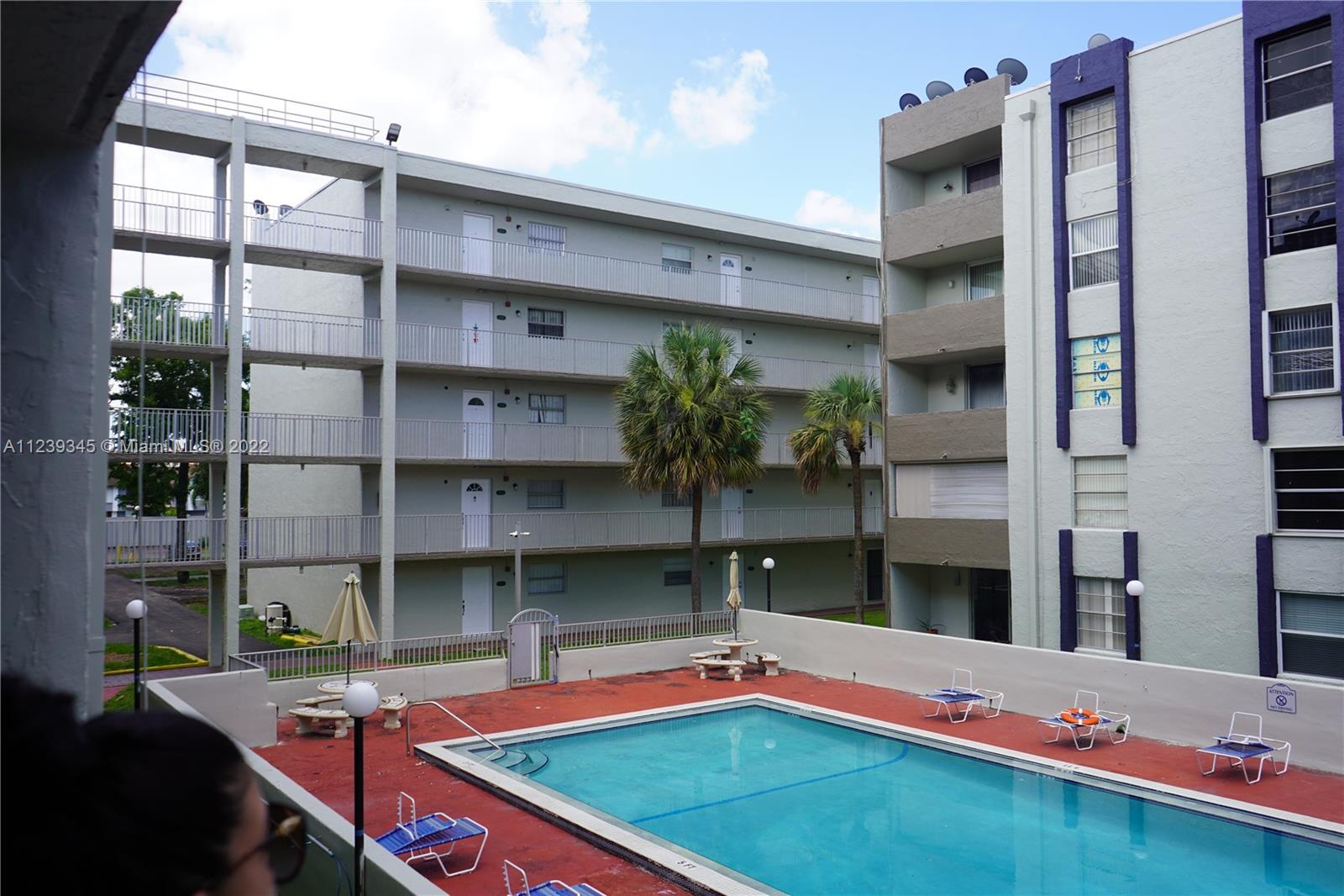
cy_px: 448
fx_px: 1045
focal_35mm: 28
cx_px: 672
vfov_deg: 46.4
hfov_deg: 65.5
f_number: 5
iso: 100
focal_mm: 28
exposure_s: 1/250
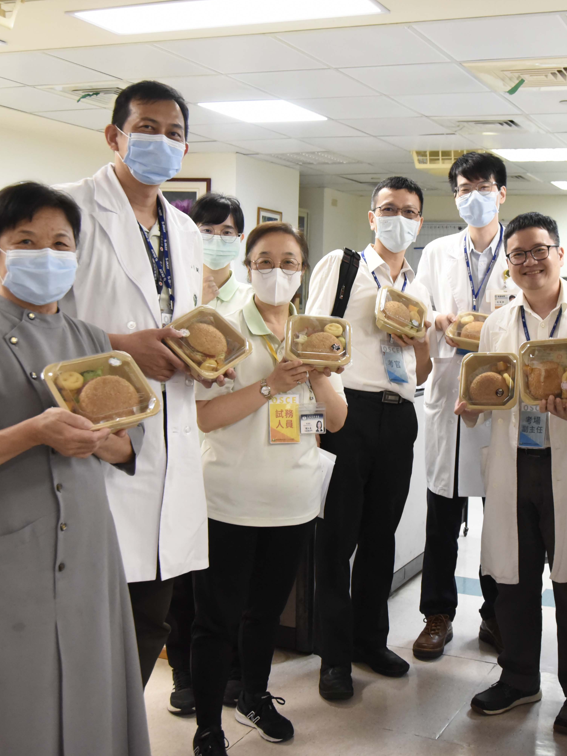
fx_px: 917
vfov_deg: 44.8
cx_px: 429
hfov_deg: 33.6
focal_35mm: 42
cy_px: 379
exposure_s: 1/160
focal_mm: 29
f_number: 6.3
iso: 6400
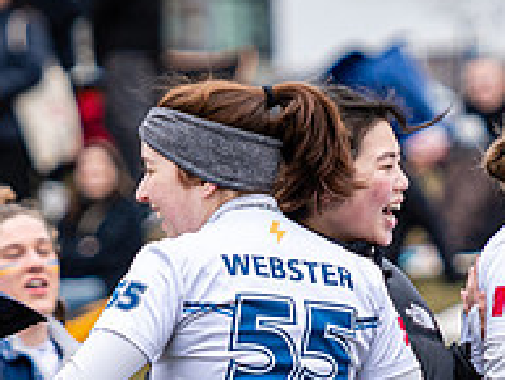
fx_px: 14204
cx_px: 634
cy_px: 447
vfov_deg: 1.5
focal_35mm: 973
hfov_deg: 2.0
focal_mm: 165
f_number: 3.2
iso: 250
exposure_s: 1/1000
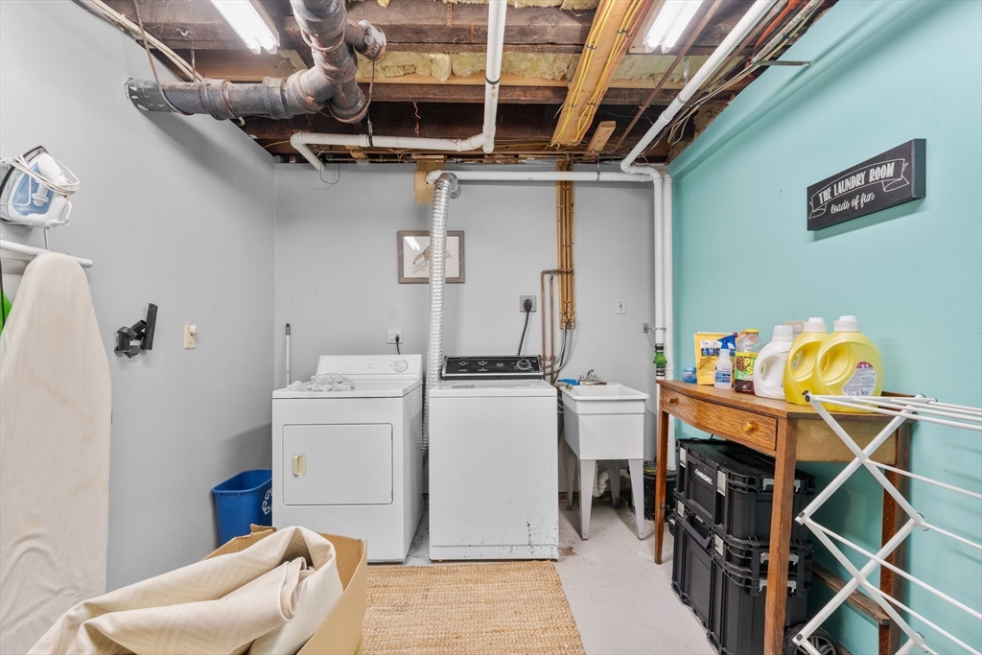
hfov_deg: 104.2
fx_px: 382
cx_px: 491
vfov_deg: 81.2
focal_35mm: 14
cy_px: 328
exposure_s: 1/4
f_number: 8
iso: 800
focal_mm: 14
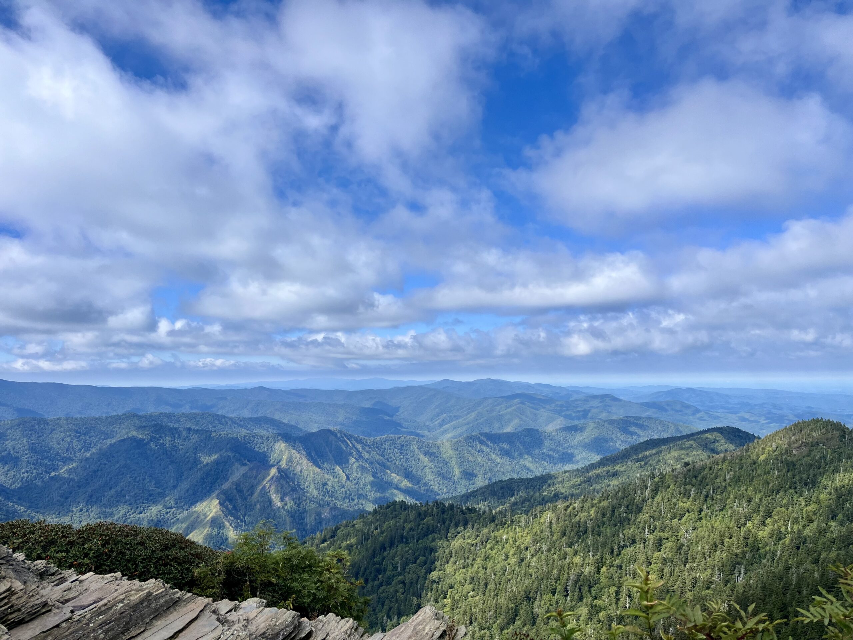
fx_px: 641
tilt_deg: +5.3
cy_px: 320
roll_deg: +1.8
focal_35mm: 26
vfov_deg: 53.1
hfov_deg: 67.3
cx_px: 426
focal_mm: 5.1
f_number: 1.6
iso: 50
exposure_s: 1/4651
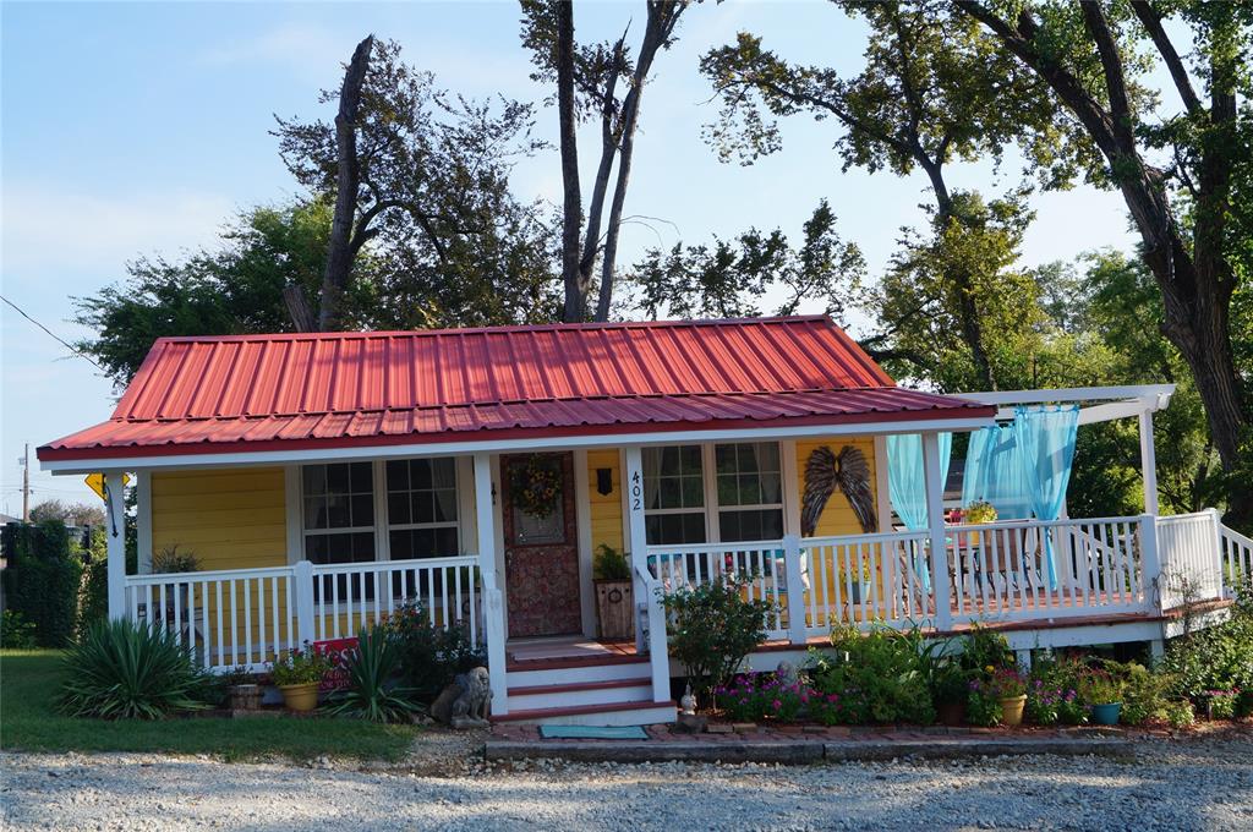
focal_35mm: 36
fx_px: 1251
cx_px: 626
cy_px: 416
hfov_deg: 53.2
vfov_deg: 36.8
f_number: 11
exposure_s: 1/100
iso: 100
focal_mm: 24
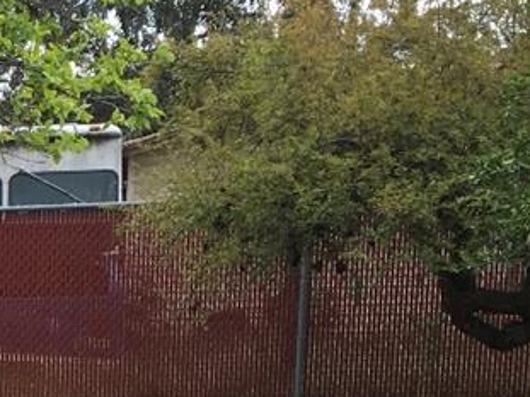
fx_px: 2143
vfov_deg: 10.2
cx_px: -518
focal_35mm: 140
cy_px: 641
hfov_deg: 12.5
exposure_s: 1/379
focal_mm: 4.15
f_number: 2.2
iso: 25
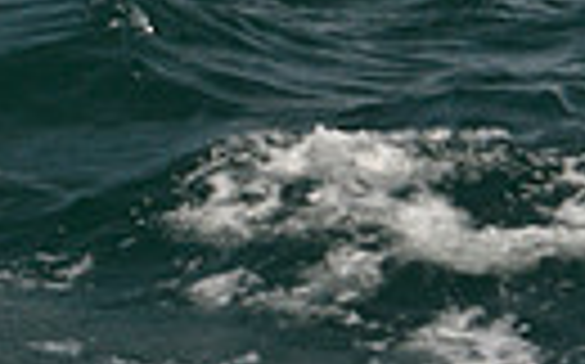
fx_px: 5066
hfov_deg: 6.6
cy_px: -827
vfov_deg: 4.0
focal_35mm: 318
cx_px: 101
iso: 400
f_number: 7.1
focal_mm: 70
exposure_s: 1/800
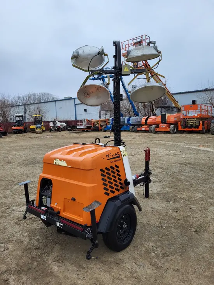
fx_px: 214
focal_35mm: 26
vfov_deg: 67.3
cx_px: 107
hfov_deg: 53.1
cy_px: 142
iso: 40
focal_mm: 5.4
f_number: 1.8
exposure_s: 1/571
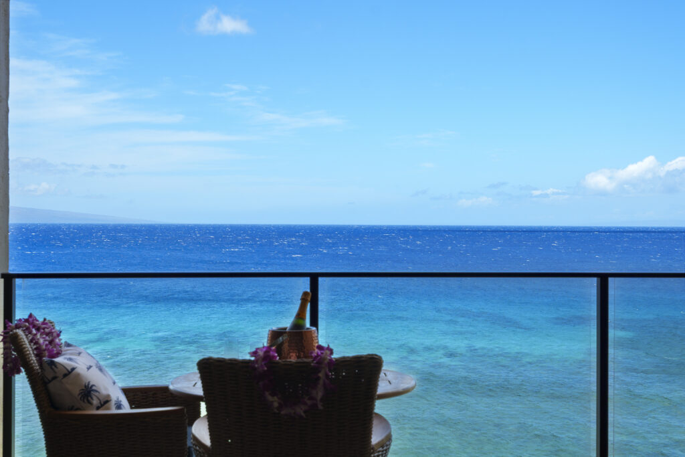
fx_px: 990
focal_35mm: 52
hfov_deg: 38.2
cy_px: 228
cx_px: 342
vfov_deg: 26.0
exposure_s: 1/500
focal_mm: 35
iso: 100
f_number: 8
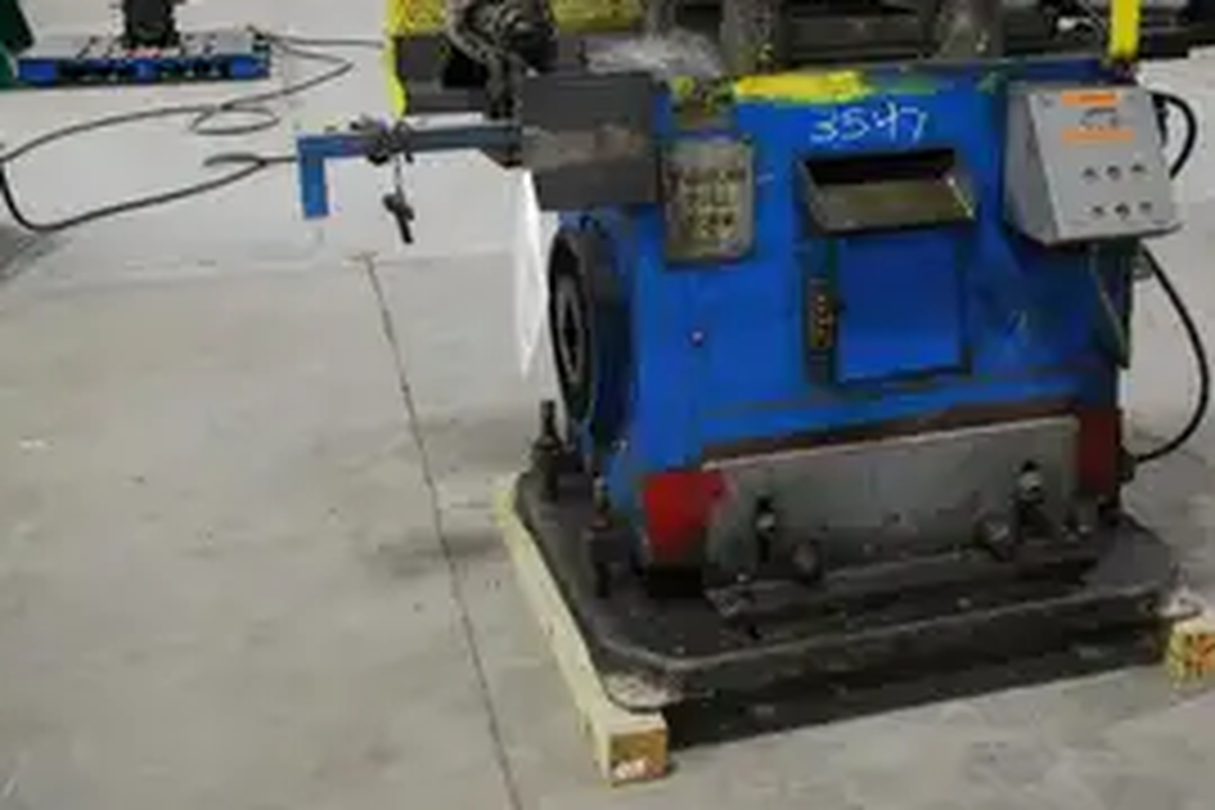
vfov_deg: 27.2
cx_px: 774
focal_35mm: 49
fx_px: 1654
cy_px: 230
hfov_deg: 40.0
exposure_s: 1/30
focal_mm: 22
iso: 1250
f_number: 3.8
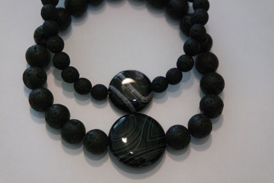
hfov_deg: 26.3
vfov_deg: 17.7
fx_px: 586
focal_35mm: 77
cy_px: 92
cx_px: 137
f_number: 5.6
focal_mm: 50
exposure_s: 1/80
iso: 3200
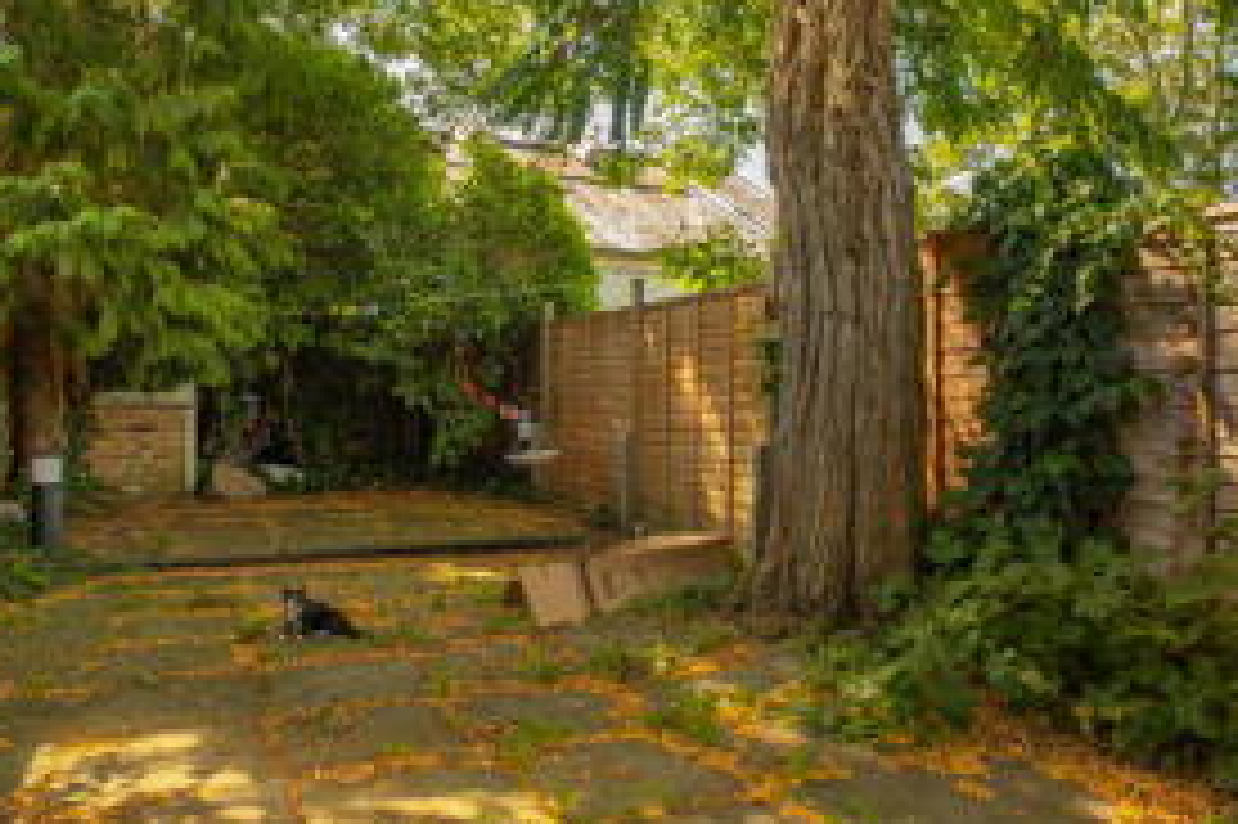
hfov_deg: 69.4
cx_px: 581
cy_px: 376
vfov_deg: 49.4
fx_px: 894
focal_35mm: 26
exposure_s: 1/160
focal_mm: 10
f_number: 5
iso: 400
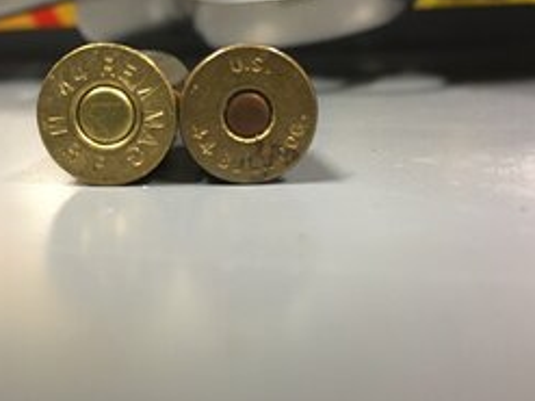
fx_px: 726
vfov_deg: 30.9
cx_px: 178
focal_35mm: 47
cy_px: 197
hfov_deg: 40.0
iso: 80
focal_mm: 4.15
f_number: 2.2
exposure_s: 1/10
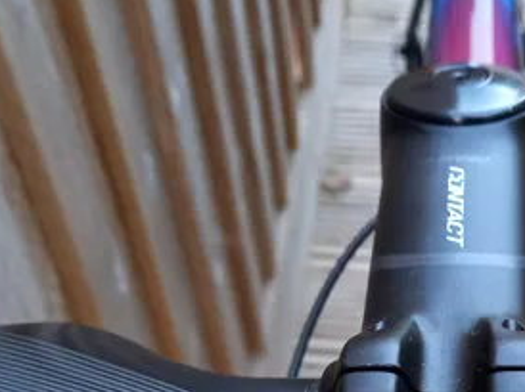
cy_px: 463
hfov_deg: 25.9
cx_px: 471
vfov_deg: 19.1
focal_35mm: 73
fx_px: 1106
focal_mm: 4.6
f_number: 2
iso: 200
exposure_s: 1/33.3
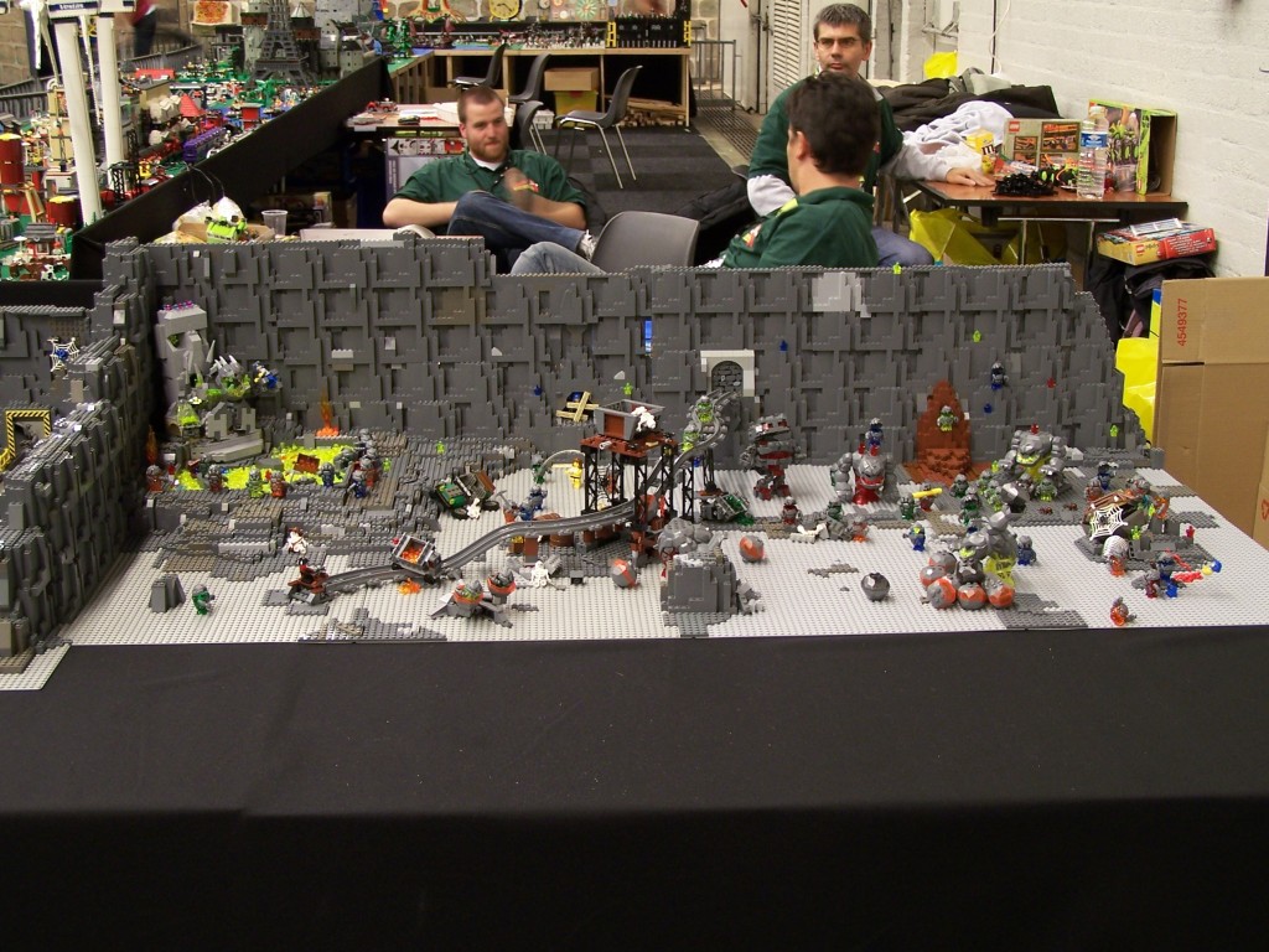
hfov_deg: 37.5
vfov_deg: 28.6
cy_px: 476
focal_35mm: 51
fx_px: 1870
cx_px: 634
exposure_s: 1/2
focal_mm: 8.5
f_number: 3
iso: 80
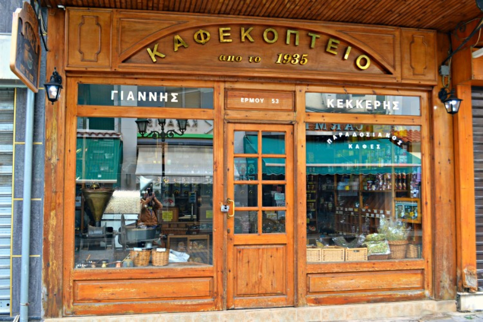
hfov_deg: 53.1
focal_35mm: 36
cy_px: 161
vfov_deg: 36.9
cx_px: 242
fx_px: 483
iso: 400
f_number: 5.6
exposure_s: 1/100
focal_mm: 24
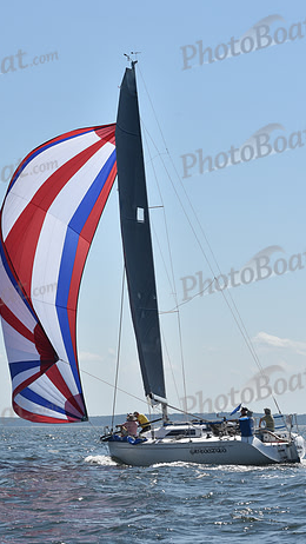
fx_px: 1327
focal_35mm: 92
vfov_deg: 23.1
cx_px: 119
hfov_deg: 13.1
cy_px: 226
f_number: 11
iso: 320
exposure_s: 1/1250
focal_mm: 70
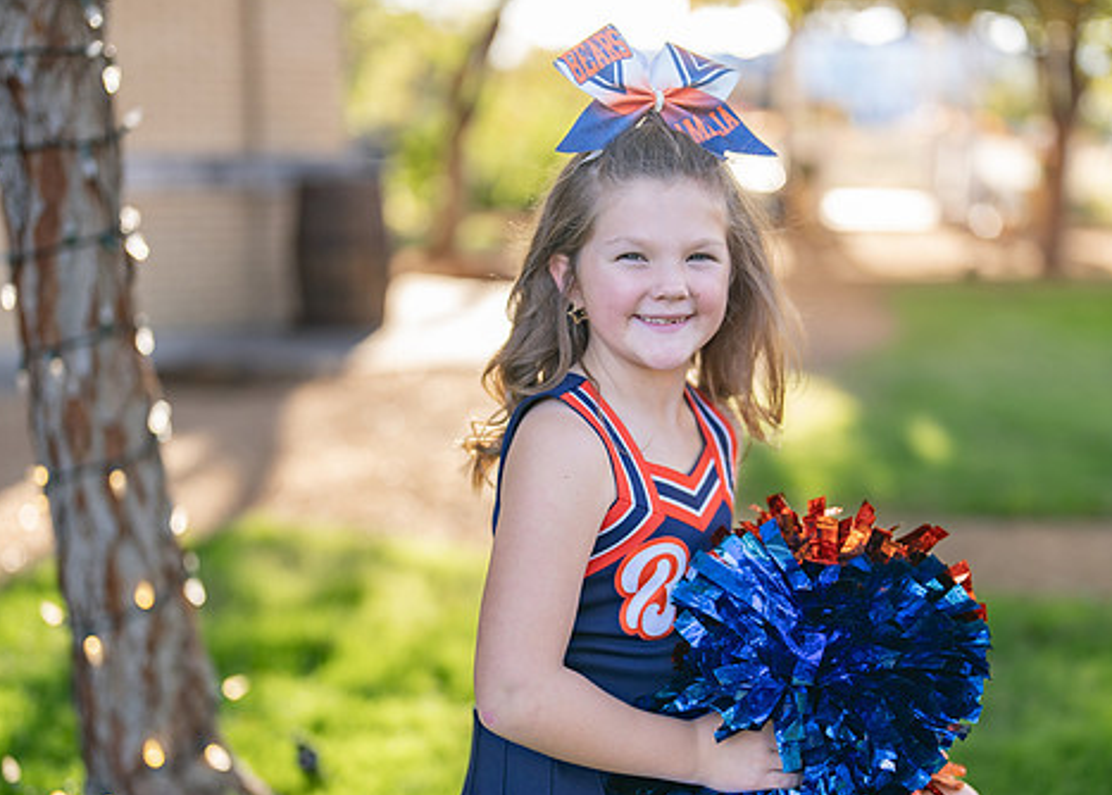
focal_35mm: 65
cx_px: 657
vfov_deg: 21.9
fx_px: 2054
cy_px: 481
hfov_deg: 30.2
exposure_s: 1/640
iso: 100
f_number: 1.2
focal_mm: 50
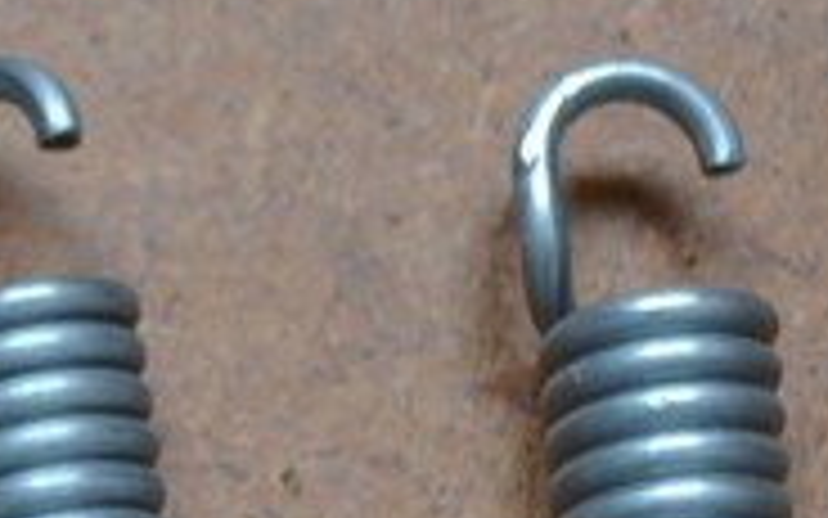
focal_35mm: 334
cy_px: 288
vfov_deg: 3.9
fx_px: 7541
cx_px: -976
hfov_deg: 6.1
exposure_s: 1/50
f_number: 5
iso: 400
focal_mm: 35
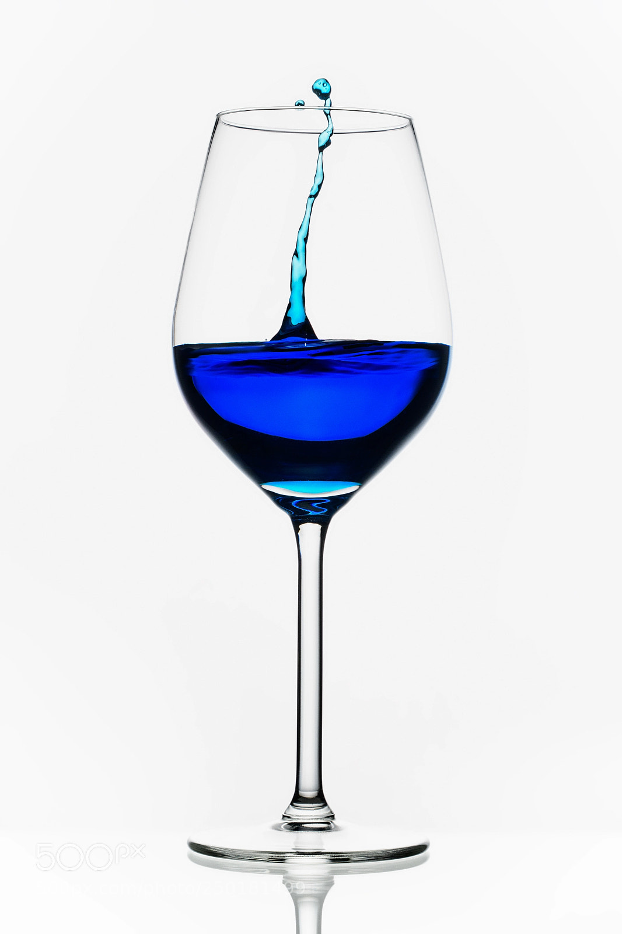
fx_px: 3111
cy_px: 467
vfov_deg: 17.1
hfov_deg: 11.4
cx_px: 311
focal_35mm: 120
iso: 160
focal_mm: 80
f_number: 11
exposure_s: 1/160
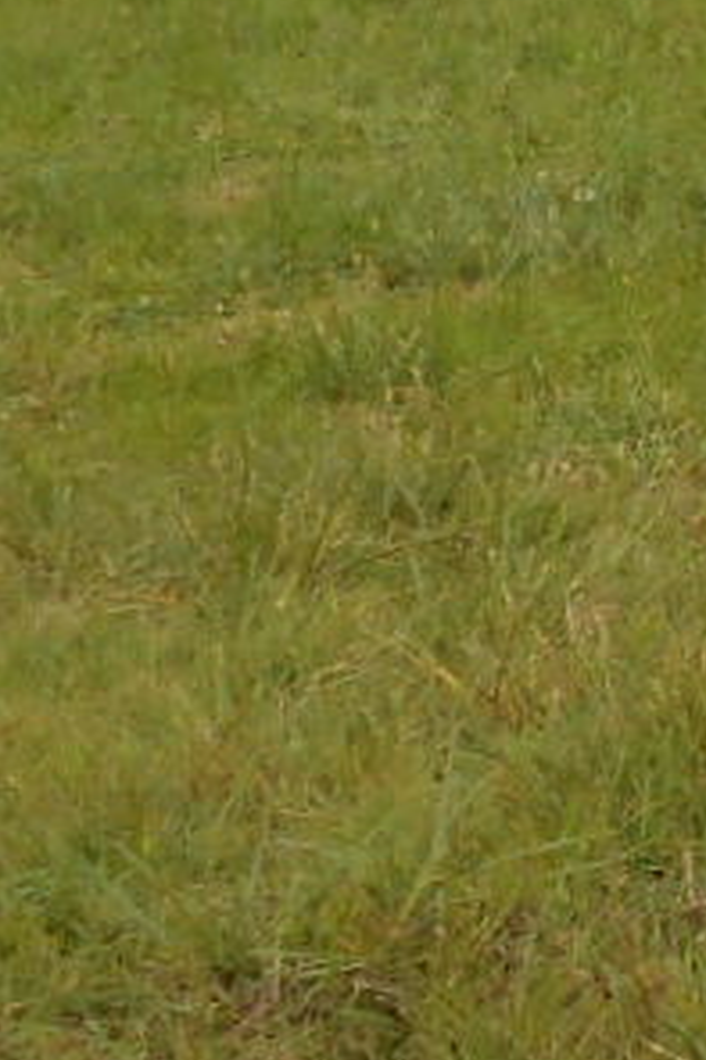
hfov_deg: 6.7
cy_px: 143
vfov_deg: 10.7
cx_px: 1942
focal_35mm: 191
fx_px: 5625
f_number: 3.6
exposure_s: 1/320
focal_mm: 5.8
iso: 80
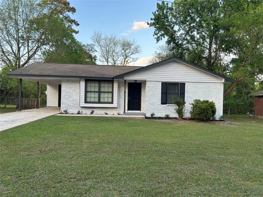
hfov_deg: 67.3
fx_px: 198
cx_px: 132
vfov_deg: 53.1
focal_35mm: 26
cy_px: 98
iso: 50
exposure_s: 1/452
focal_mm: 5.7
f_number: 1.5
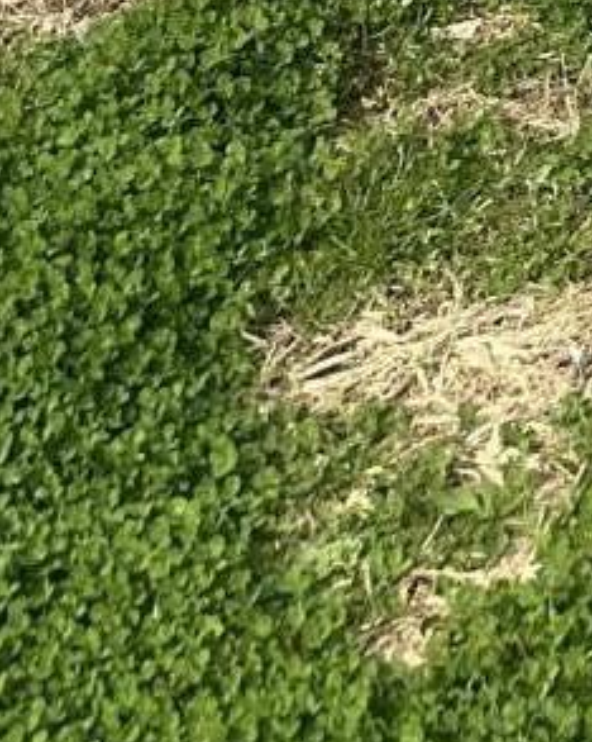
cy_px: -1694
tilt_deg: -1.6
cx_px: 1323
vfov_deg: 9.0
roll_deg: -0.1
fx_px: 3508
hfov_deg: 8.9
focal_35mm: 160
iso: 80
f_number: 1.78
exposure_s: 1/3356
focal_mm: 6.86
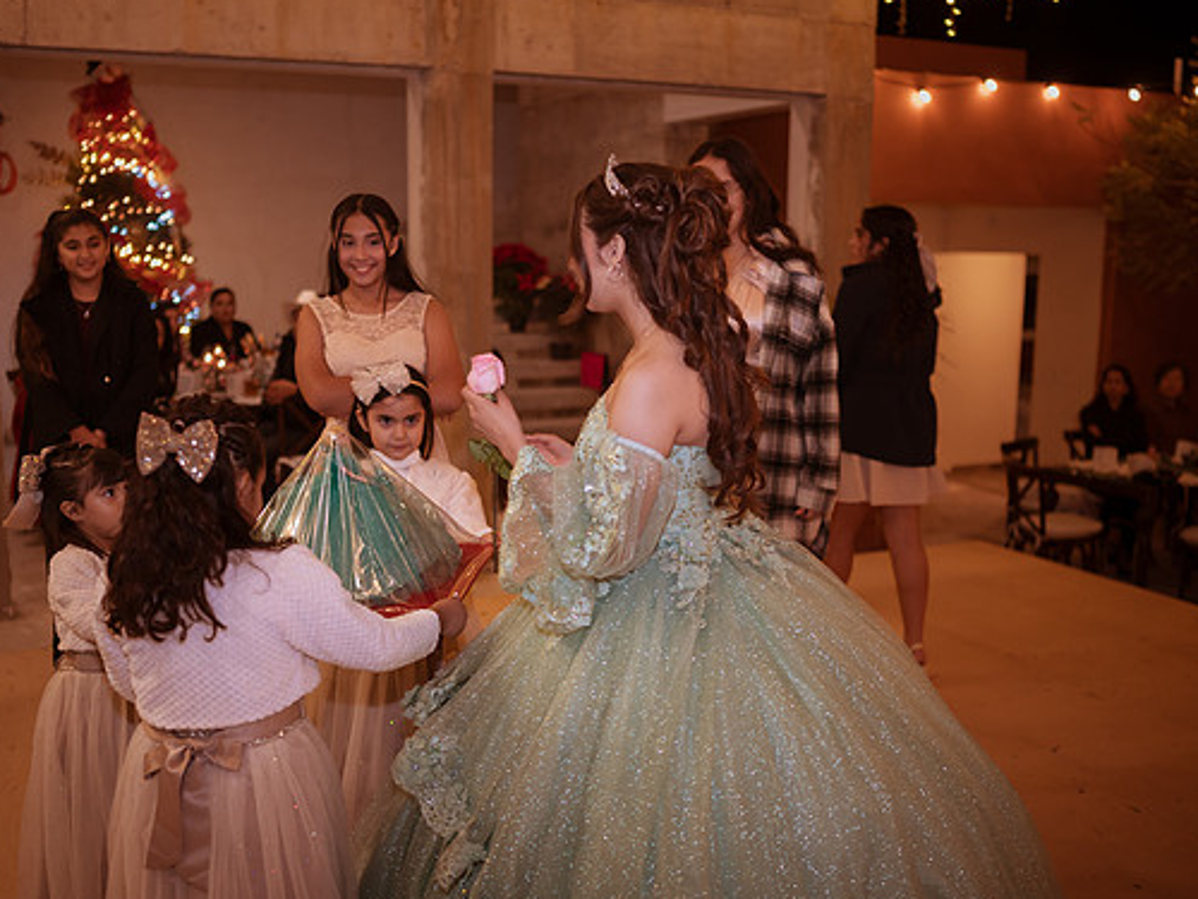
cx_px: 544
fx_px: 1350
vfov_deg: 36.8
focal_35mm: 39
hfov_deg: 47.8
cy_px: 451
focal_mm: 35
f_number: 1.8
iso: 1600
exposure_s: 1/200
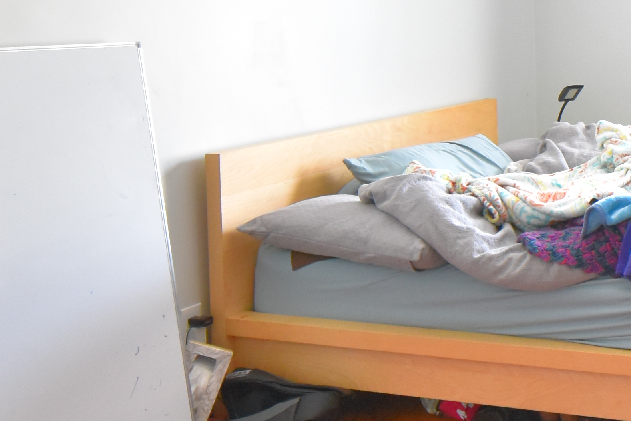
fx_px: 999
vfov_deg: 22.9
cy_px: 11
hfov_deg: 32.0
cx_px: 650
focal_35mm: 57
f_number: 3.5
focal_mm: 10
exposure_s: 1/15
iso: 1000
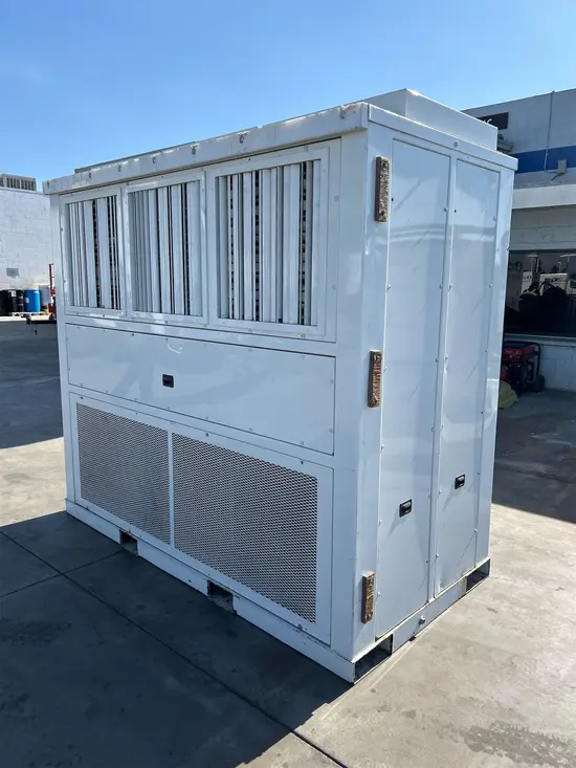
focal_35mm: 26
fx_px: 577
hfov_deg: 53.1
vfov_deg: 67.3
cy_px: 384
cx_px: 288
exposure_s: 1/3257
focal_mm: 5.7
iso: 50
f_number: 1.5
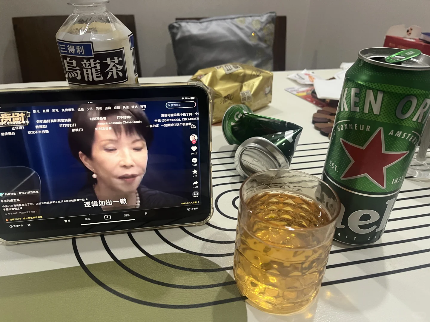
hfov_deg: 67.3
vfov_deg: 53.1
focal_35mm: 26
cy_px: 161
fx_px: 323
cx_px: 215
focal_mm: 5.1
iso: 250
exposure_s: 1/50
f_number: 1.6
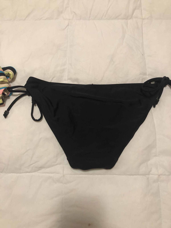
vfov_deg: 63.4
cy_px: 114
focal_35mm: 28
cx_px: 86
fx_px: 184
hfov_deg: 49.7
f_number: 1.8
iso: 50
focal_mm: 3.99
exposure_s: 1/15
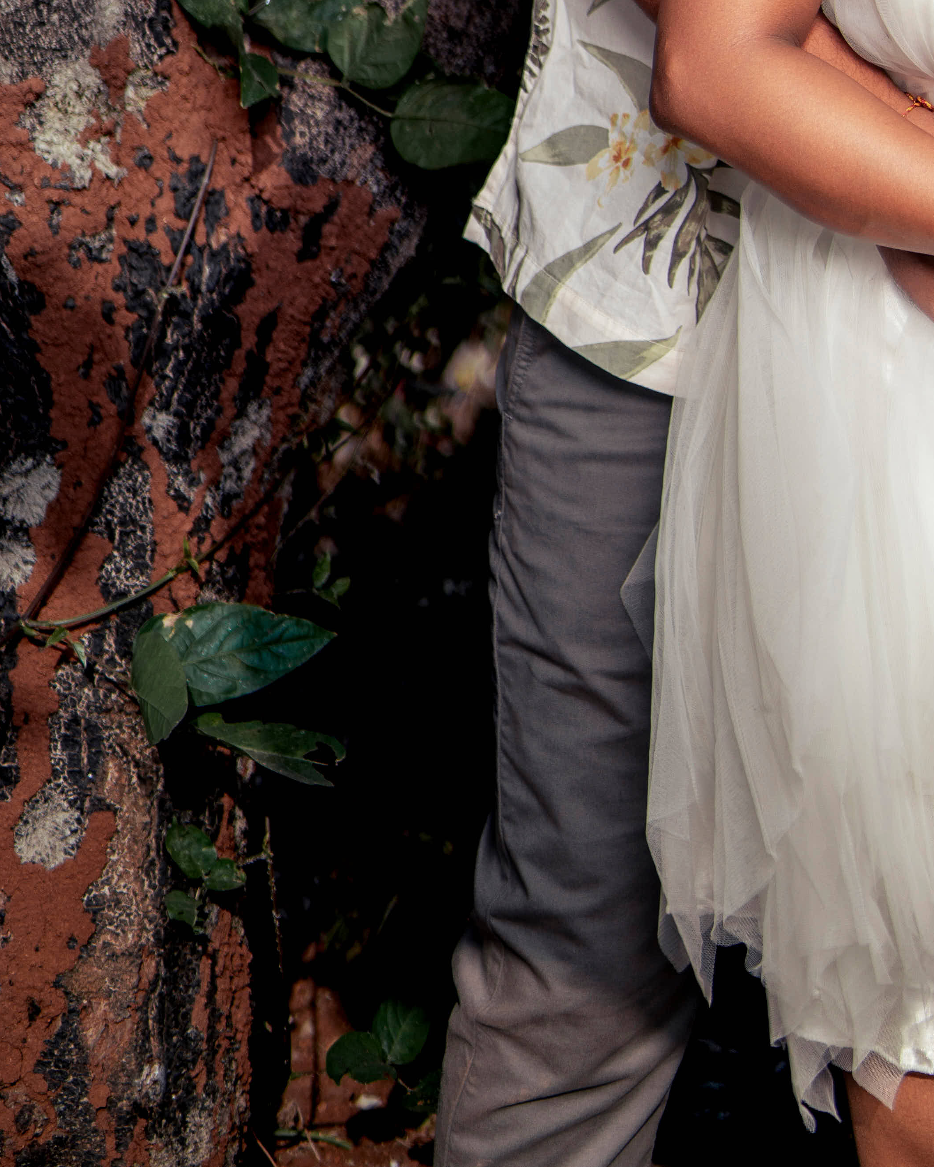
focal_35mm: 99
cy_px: -380
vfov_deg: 18.0
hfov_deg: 15.1
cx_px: 1055
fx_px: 3421
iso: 80
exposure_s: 1/8000
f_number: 1.4
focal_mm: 35
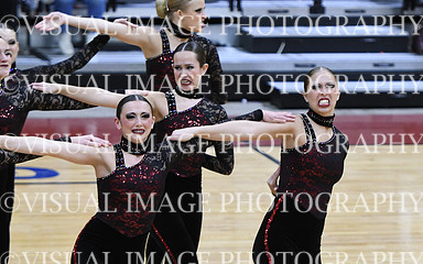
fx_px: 3850
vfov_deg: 3.9
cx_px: 212
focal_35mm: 334
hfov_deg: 6.3
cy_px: 232
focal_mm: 145
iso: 3200
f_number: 2.8
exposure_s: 1/400
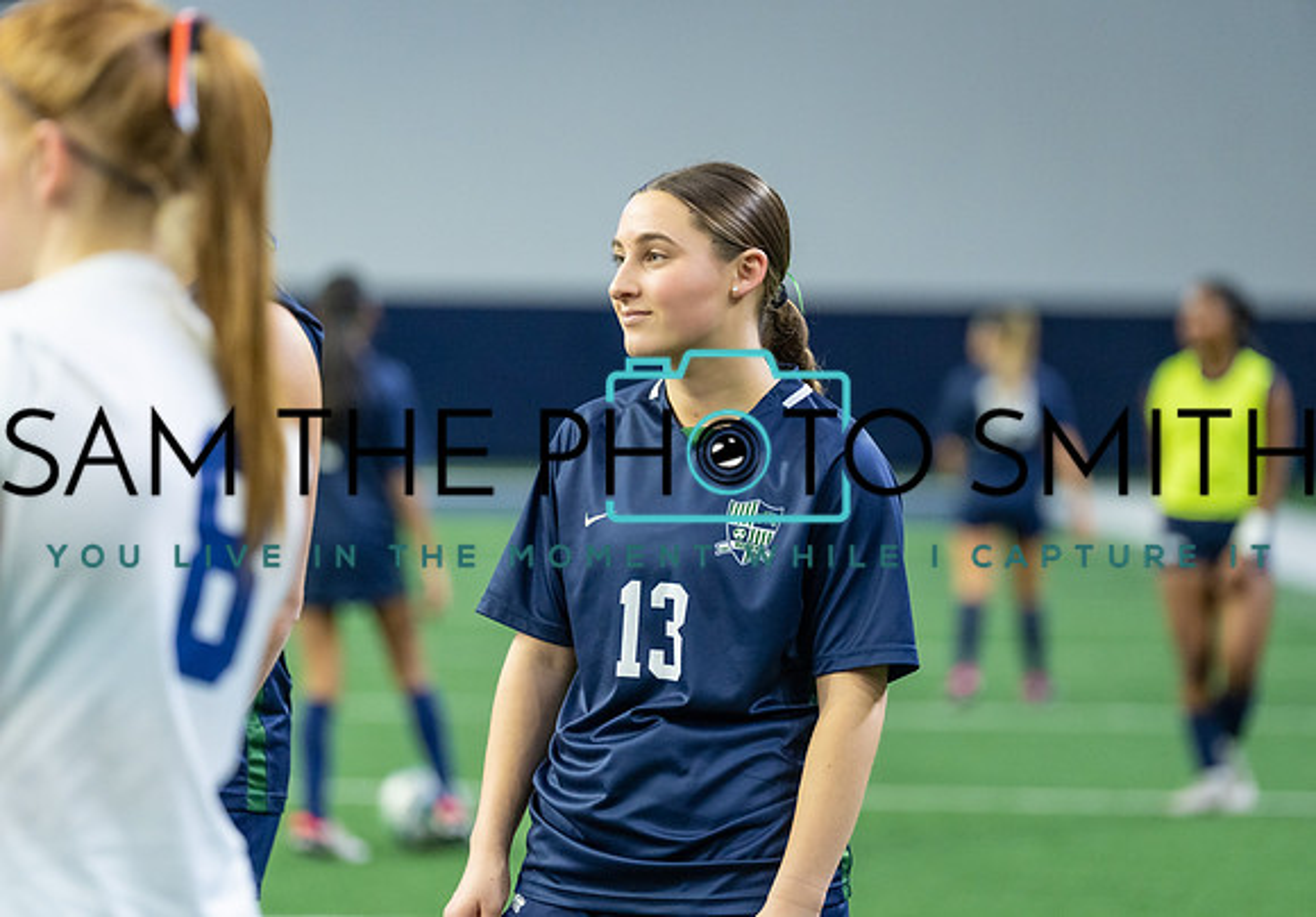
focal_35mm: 170
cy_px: 459
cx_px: 688
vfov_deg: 8.3
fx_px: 6307
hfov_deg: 11.9
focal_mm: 149
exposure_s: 1/500
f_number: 2.8
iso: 1600
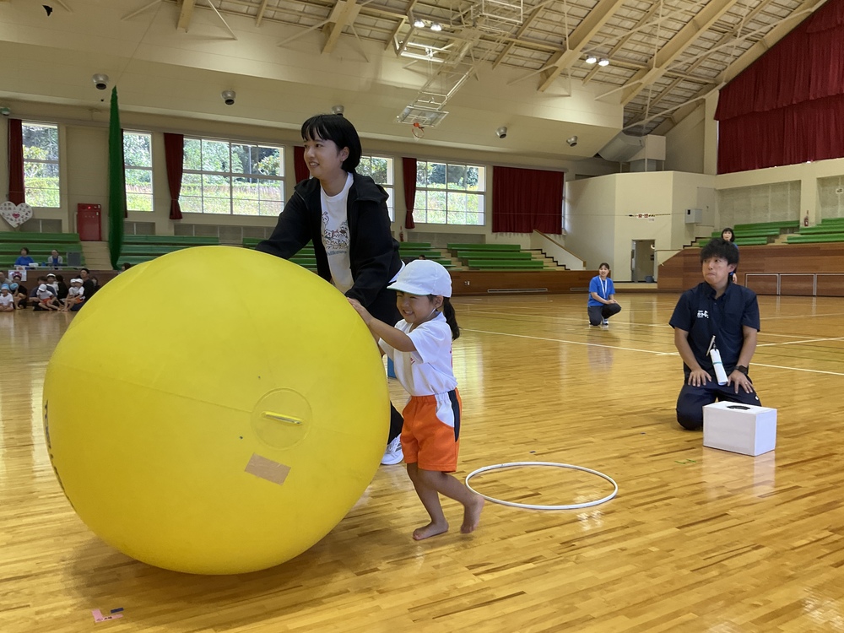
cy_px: 316
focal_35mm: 29
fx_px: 707
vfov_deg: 48.2
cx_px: 422
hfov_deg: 61.7
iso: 50
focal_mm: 3
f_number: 1.8
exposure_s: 1/122
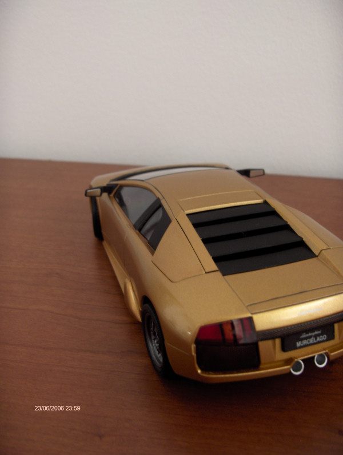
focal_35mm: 39
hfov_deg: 36.9
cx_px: 172
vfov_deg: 47.8
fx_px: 514
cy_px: 228
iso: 100
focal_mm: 8
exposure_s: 1/1.41
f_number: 2.8
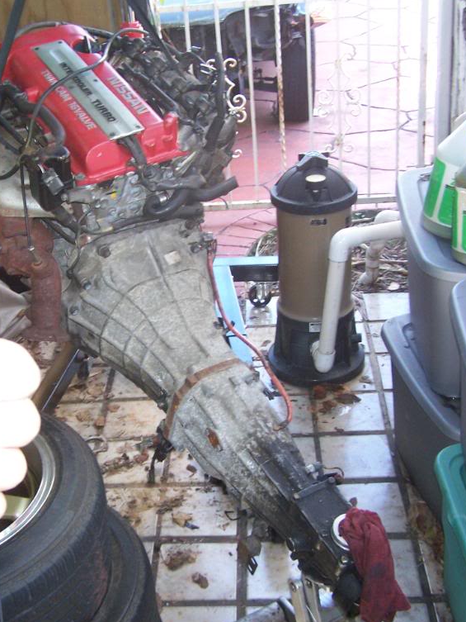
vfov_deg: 37.5
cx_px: 167
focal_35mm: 51
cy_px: 311
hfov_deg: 28.4
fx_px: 915
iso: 140
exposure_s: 1/60
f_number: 2.8
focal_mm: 6.3
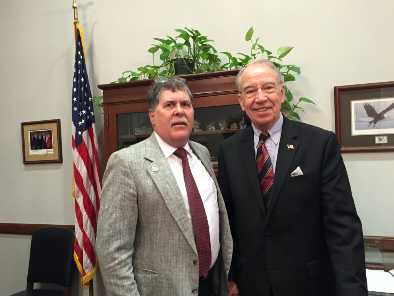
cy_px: 148
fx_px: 330
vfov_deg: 48.2
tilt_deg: +0.4
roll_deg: +2.0
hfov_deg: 61.7
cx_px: 197
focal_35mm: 29
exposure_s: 1/30
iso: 200
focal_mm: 4.15
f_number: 2.2
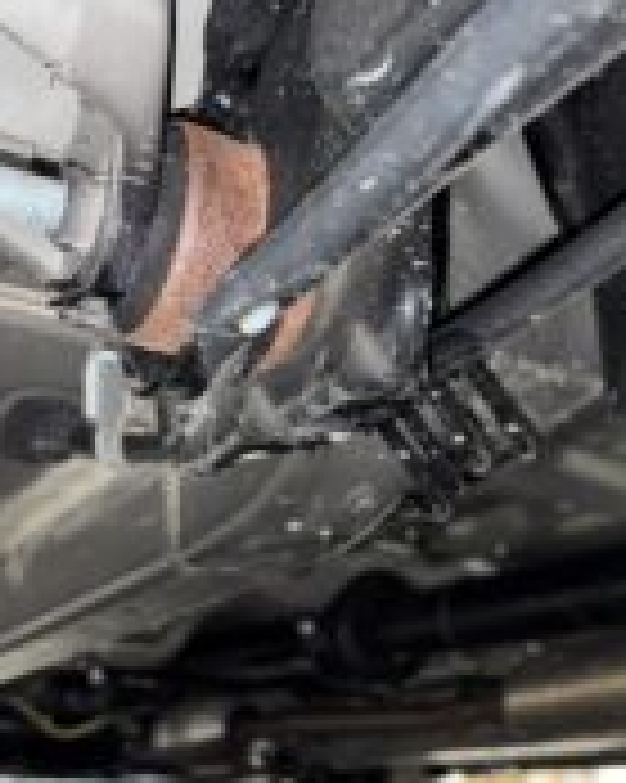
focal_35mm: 51
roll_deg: -1.3
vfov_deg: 36.5
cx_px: 378
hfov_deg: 29.6
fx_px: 1182
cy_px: 475
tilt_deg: +17.5
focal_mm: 5.96
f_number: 1.6
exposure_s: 1/4
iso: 64
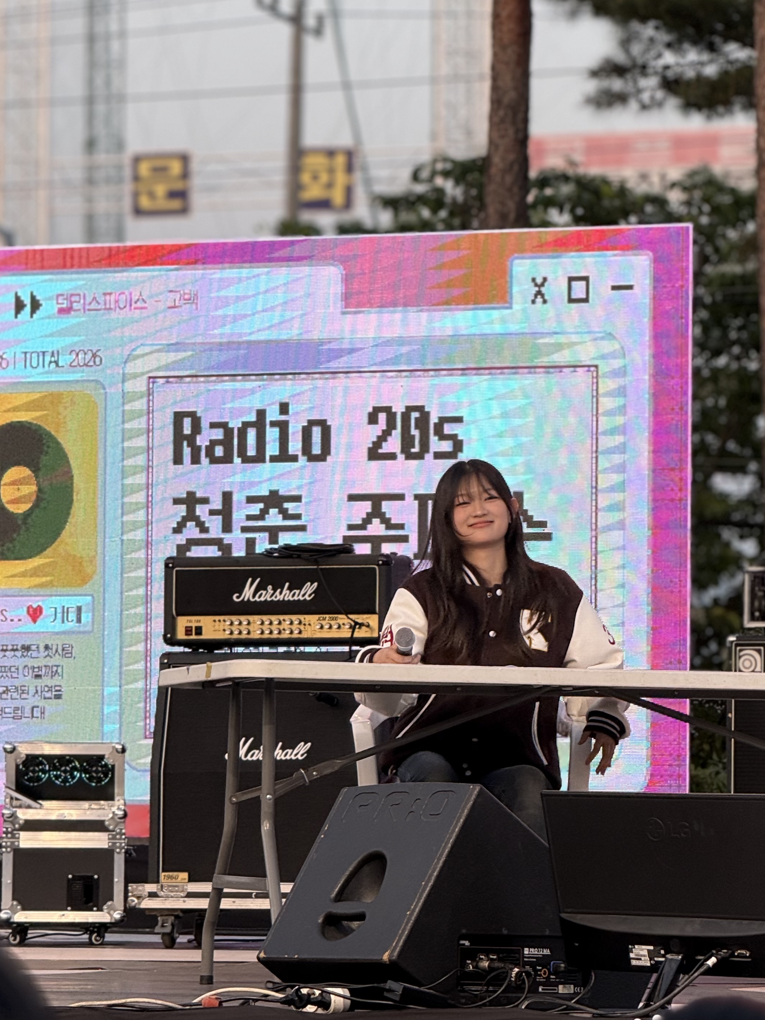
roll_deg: +0.5
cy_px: 508
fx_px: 5038
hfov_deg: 8.7
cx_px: 464
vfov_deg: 11.6
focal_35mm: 171
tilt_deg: +4.1
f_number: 2.8
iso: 64
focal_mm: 15.66
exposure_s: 1/120
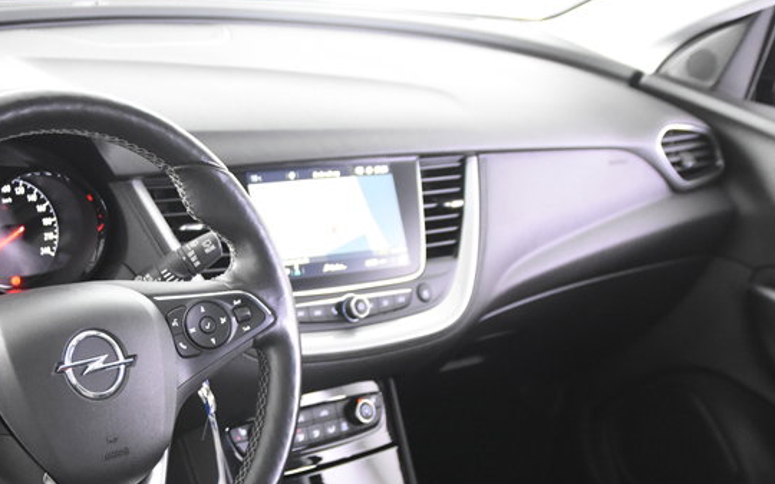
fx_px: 1225
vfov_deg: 21.9
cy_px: 416
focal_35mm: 58
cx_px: 210
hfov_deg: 34.5
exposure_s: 1/30
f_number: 2.8
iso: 3200
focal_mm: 20
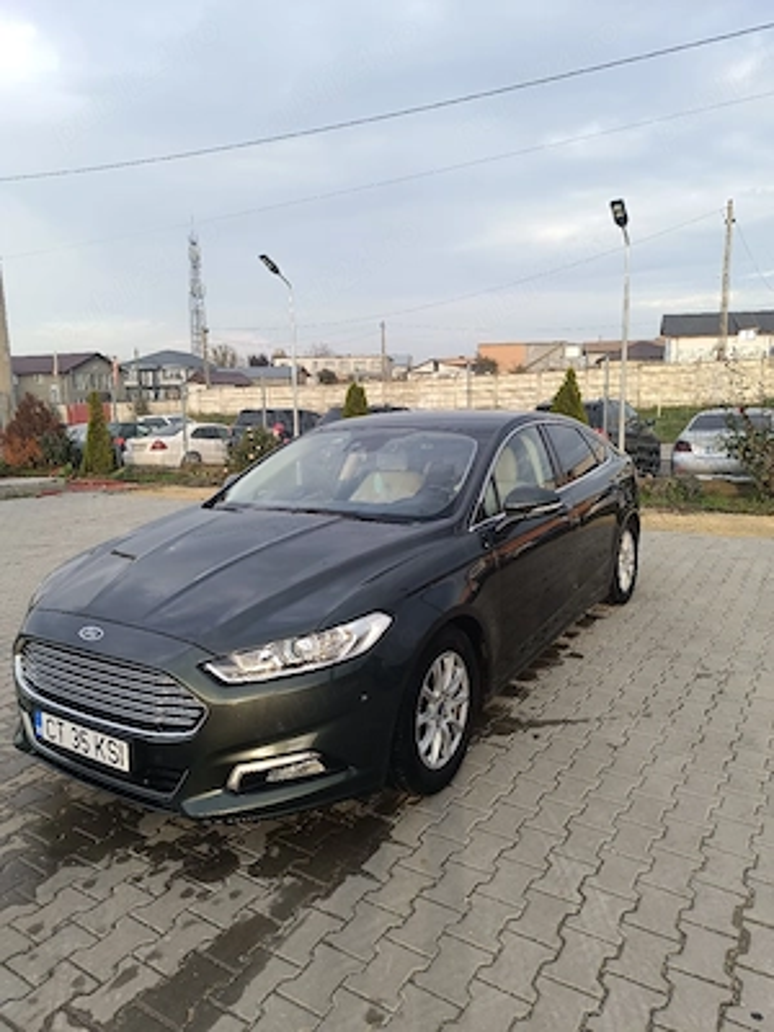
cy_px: 516
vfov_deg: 71.6
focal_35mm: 24
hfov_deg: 56.8
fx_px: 716
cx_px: 387
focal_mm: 6.14
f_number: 1.65
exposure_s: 1/101
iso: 71
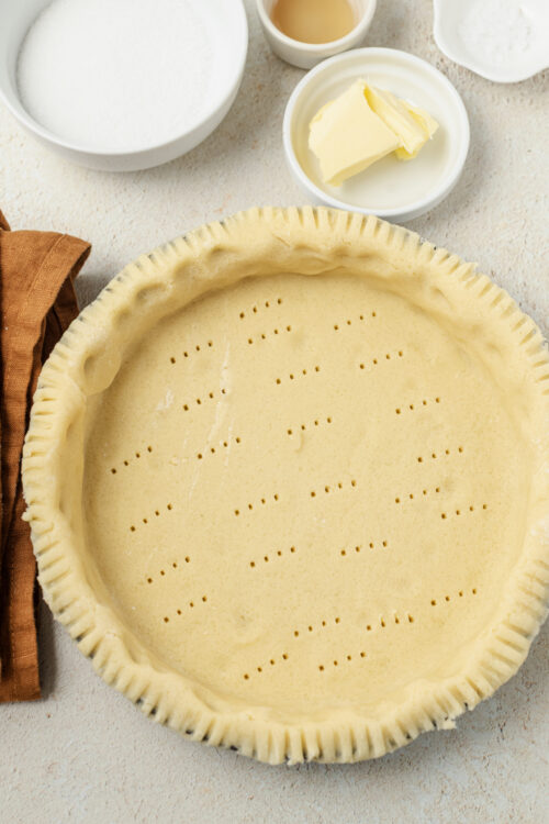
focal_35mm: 50
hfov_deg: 27.0
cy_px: 412
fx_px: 1144
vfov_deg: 39.6
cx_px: 274
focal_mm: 50
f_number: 5.6
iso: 320
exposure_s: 1/40
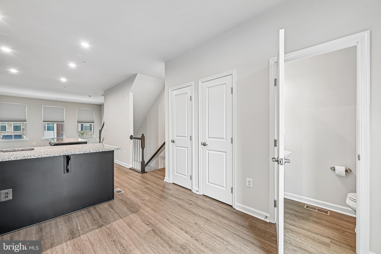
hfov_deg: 104.3
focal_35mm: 14
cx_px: 190
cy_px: 127
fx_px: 148
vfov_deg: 81.2
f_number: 8
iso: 400
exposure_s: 1/13
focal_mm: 14
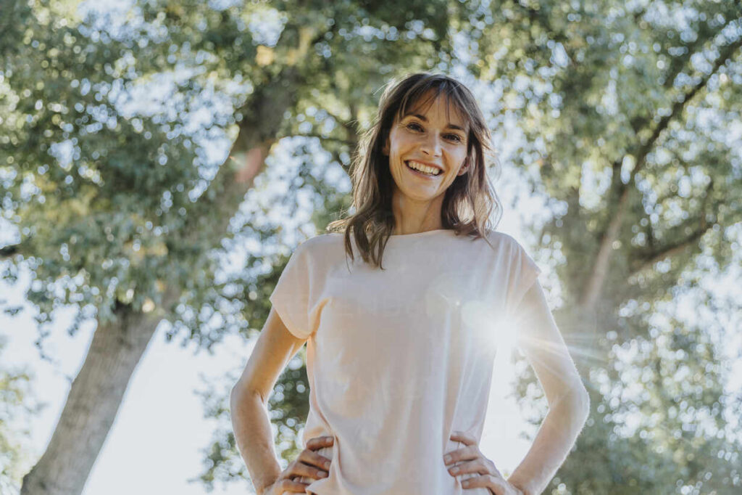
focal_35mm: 39
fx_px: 804
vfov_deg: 34.2
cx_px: 371
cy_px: 248
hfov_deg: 49.6
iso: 100
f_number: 2.8
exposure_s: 1/640
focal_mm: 39
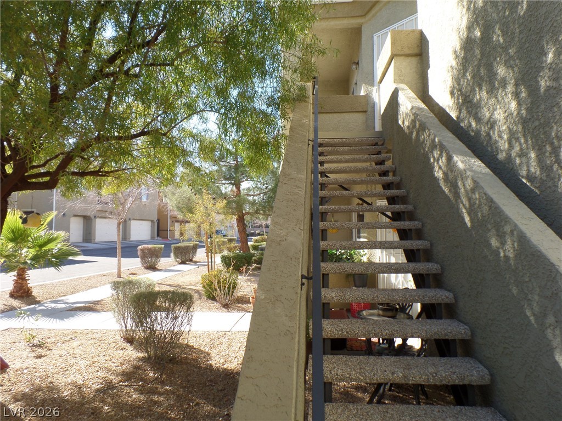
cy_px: 210
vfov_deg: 58.9
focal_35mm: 23
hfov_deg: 73.9
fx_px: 373
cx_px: 281
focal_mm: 4.1
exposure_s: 1/250
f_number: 3.5
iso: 100
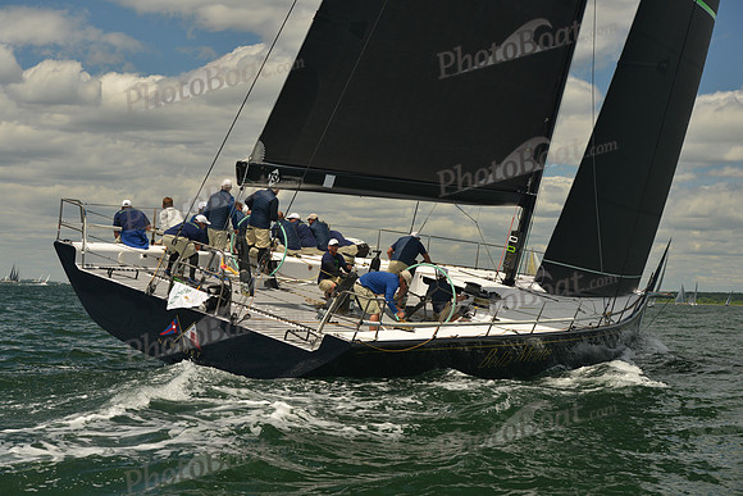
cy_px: 248
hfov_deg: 28.8
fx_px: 1445
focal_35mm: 70
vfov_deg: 19.5
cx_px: 372
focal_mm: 70
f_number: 7.1
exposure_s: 1/800
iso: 400
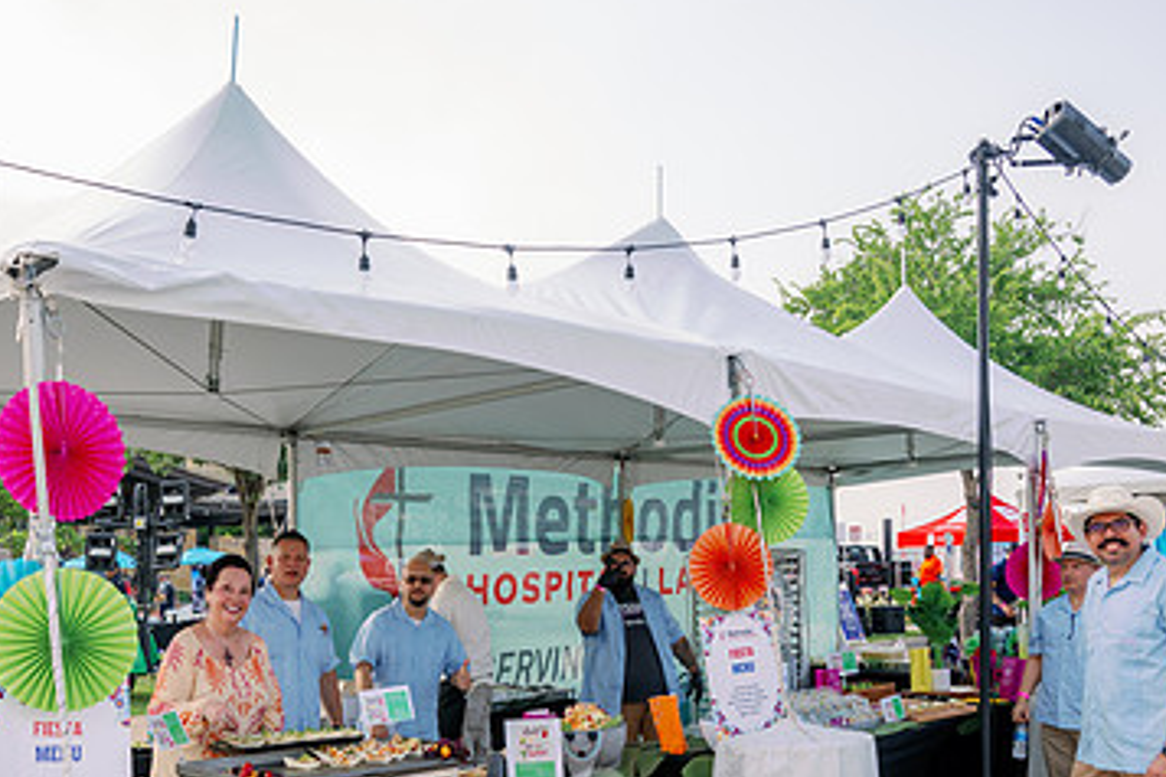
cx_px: 434
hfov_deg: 49.1
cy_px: 583
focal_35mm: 39
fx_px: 1263
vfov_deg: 33.5
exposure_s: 1/500
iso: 200
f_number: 4.5
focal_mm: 24
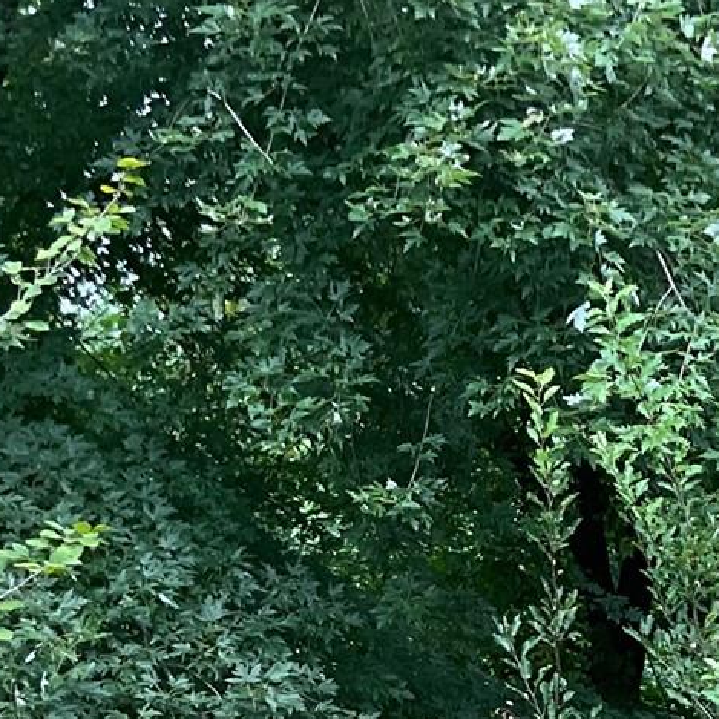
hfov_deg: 15.4
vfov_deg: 14.5
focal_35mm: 112
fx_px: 2632
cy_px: 1095
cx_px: 642
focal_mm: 3
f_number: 1.8
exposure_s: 1/120
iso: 40
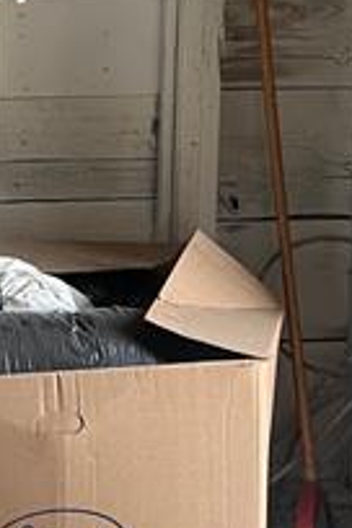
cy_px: 26
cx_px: -132
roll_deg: +0.5
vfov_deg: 19.5
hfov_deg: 12.9
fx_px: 1496
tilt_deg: -5.6
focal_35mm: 102
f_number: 1.5
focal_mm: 5.7
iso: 200
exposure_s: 1/60
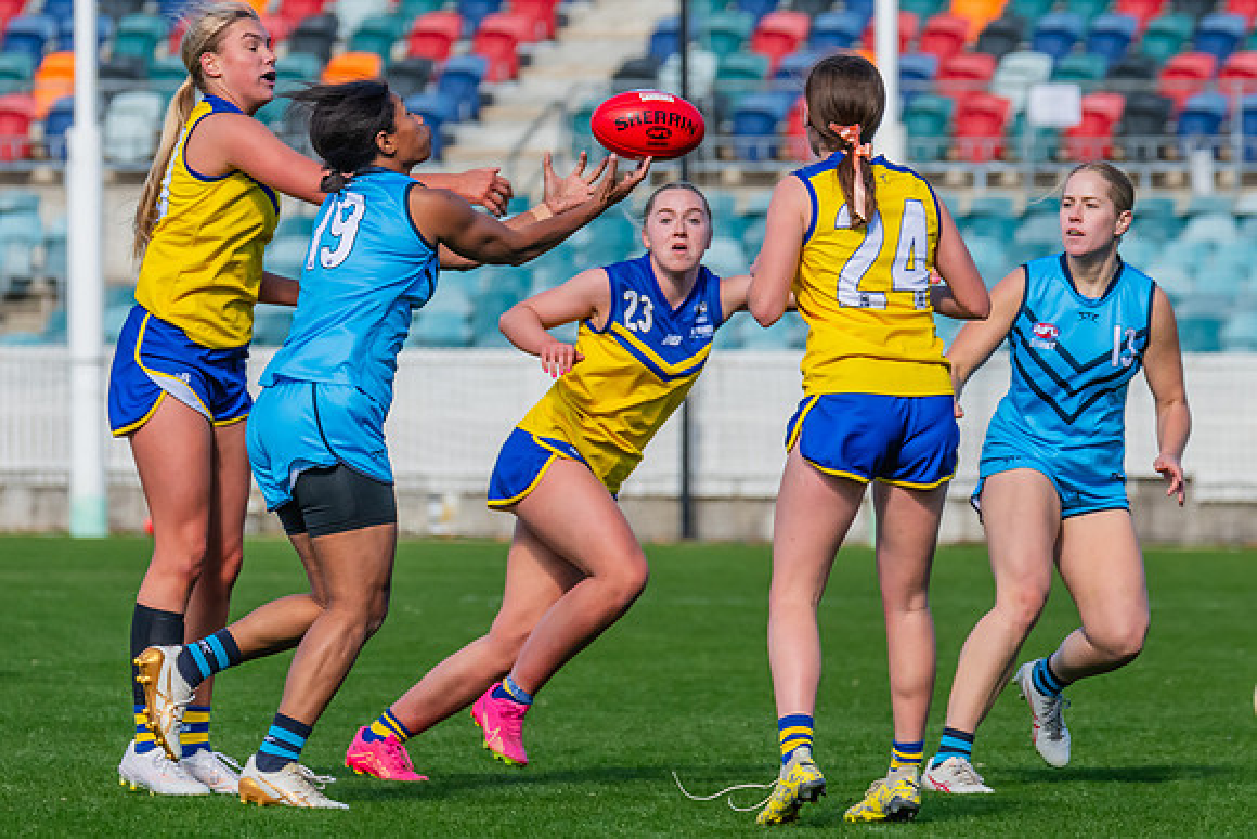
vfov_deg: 2.8
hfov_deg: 4.2
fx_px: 17026
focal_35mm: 488
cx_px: 364
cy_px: 173
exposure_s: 1/1250
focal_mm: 290
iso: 800
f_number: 9
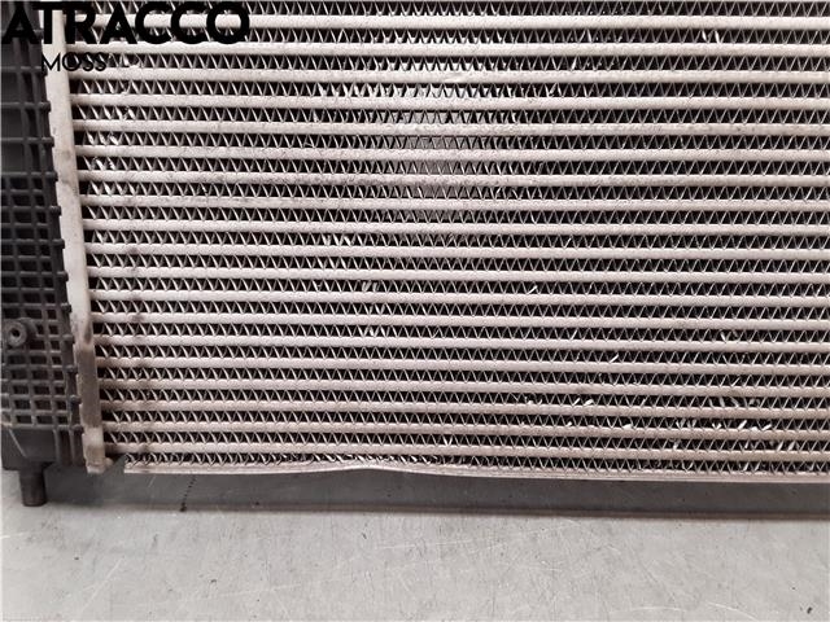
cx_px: 415
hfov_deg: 63.4
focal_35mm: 28
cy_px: 311
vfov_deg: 49.7
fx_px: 671
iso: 64
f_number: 1.9
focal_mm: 2.91
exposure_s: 1/50
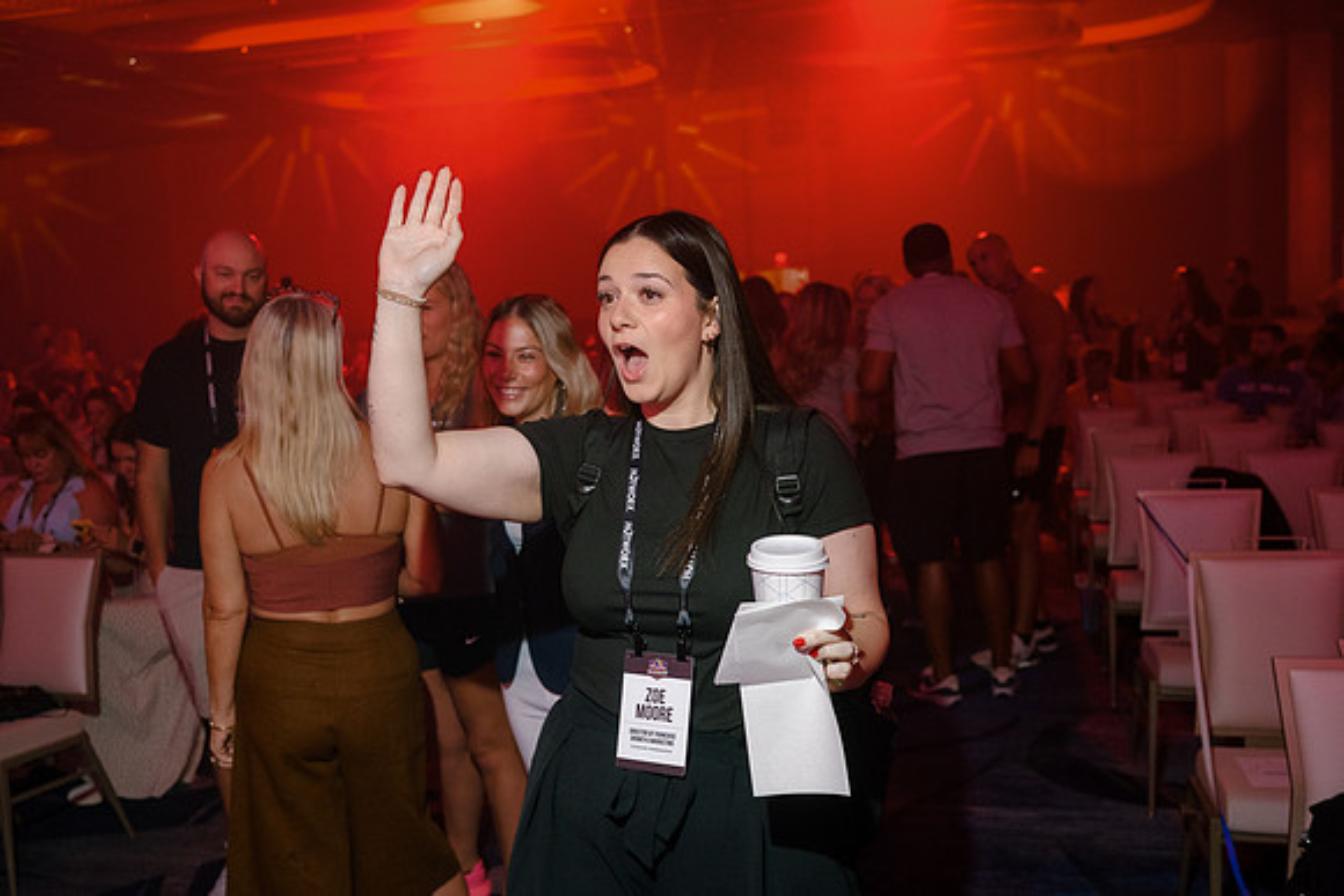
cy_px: 448
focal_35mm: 35
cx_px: 672
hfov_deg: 54.4
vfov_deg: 37.9
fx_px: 1307
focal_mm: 35
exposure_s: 1/160
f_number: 4
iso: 1250
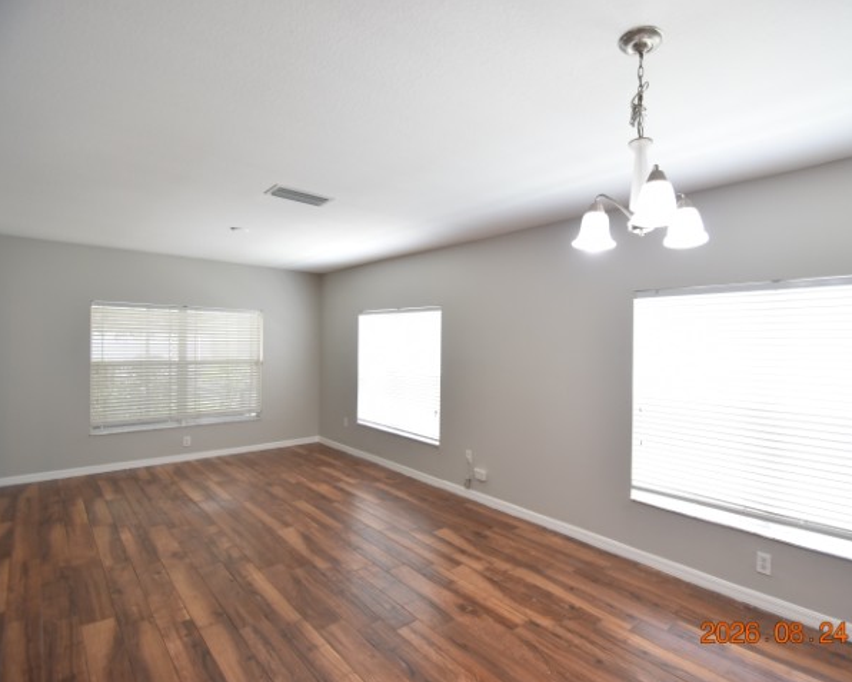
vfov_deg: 77.0
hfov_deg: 88.5
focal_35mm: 17
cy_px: 342
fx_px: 429
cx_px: 512
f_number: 4
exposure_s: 1/60
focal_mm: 10
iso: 500
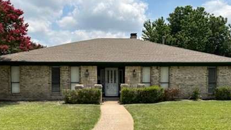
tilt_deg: -2.6
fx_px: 196
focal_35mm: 32
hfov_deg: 61.0
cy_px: 86
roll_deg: +0.4
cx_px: 123
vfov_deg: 36.3
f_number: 1.5
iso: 50
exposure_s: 1/5587
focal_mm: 5.7
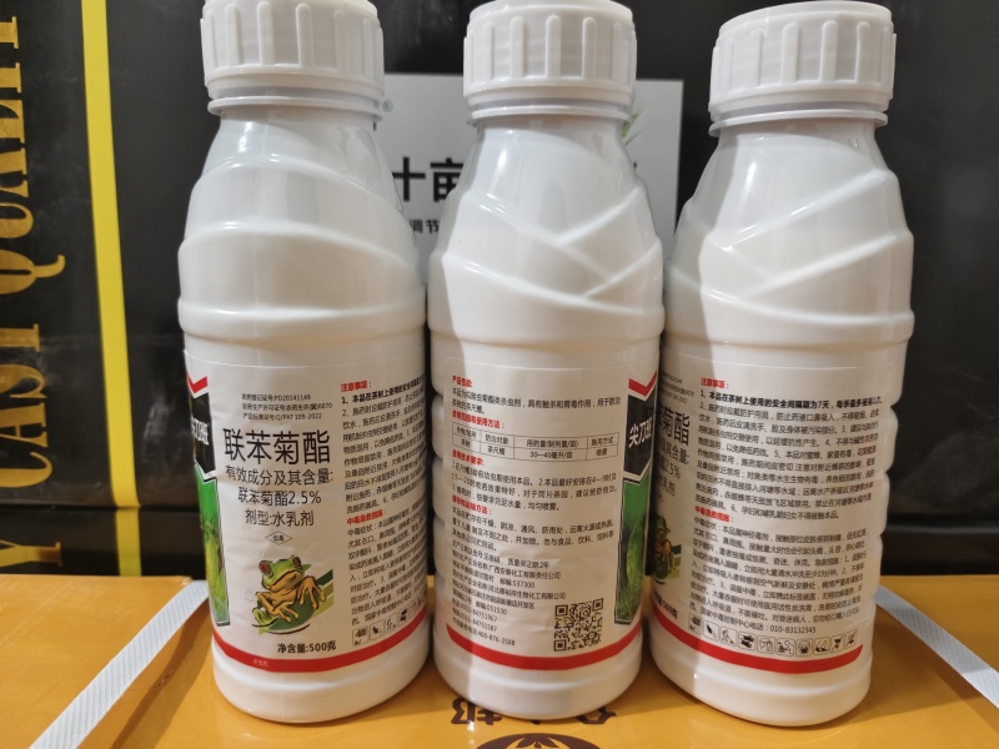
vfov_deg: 58.9
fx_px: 664
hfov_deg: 73.9
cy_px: 374
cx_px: 500
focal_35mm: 23
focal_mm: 5.5
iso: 595
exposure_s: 1/33.3
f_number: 1.75
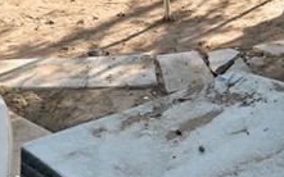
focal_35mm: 66
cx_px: 171
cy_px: -151
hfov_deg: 31.0
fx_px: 511
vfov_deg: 16.3
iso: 80
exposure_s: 1/200
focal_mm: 14
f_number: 6.3
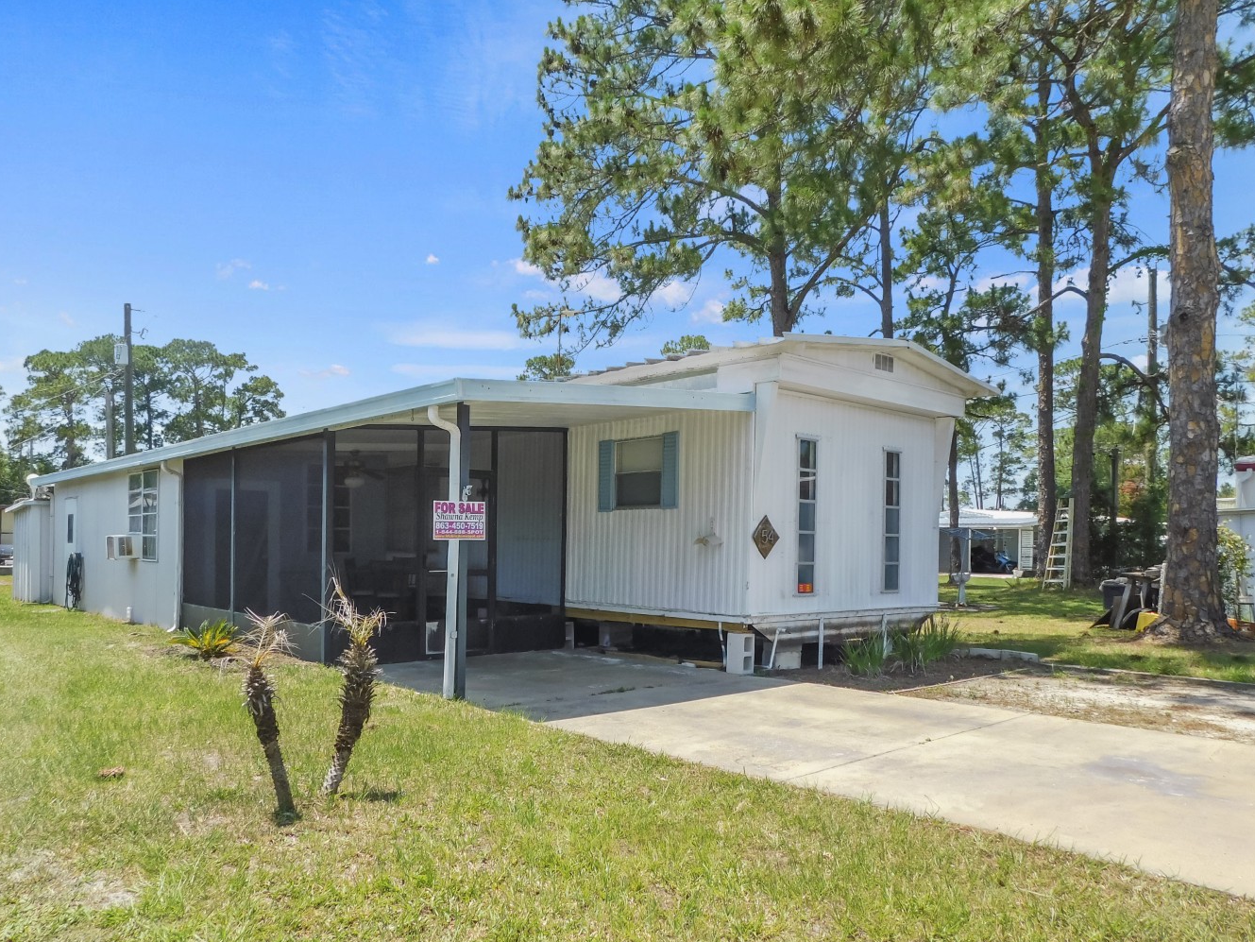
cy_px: 479
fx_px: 943
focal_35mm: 26
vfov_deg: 53.1
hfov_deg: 67.2
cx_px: 581
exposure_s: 1/1000
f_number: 3
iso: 125
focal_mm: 4.1
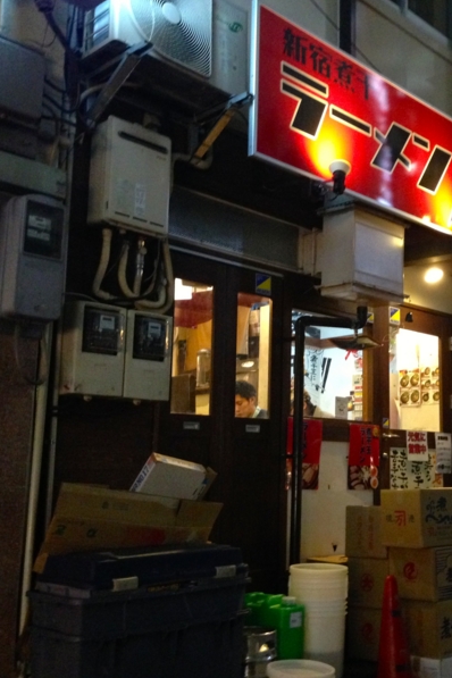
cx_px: 402
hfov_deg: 28.2
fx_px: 866
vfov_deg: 42.7
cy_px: 338
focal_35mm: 46
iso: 500
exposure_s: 1/15
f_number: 2.4
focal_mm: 4.12
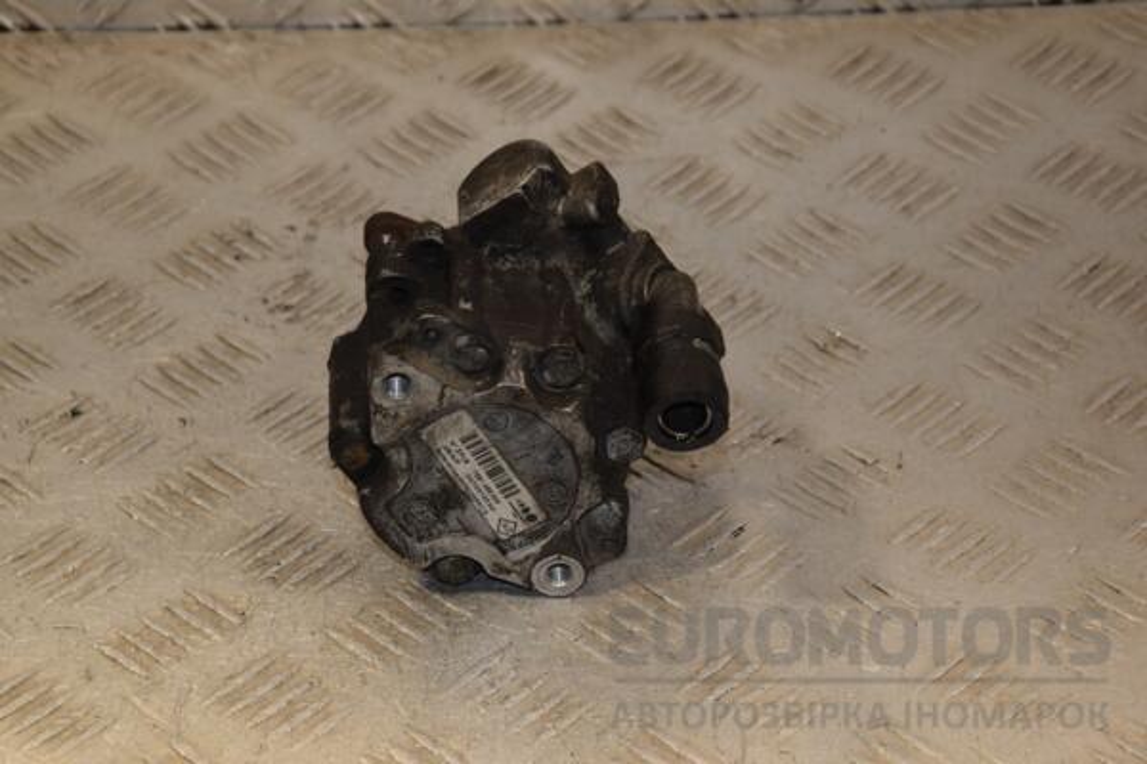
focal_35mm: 105
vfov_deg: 13.0
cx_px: 574
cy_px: 382
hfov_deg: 19.5
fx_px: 3345
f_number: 7.1
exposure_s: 1/200
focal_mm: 70
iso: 800
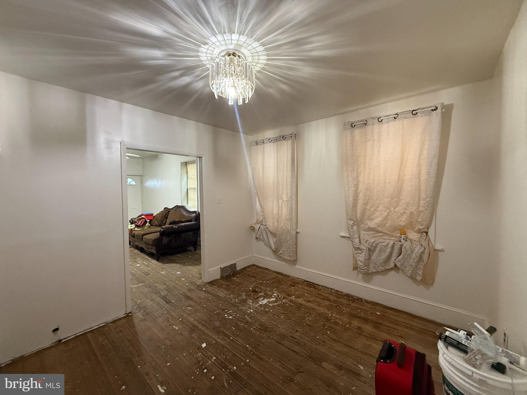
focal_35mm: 14
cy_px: 198
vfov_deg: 85.7
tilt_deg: -2.3
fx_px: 213
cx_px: 264
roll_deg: +0.6
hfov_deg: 102.1
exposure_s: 1/60
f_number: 2.2
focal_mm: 2.22
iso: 640
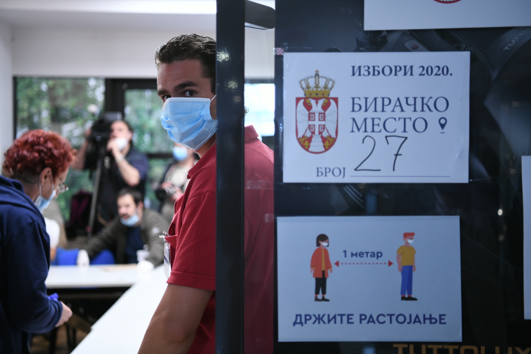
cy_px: 177
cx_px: 266
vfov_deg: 26.0
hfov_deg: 38.2
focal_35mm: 52
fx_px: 767
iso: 2000
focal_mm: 52
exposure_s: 1/125
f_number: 2.8
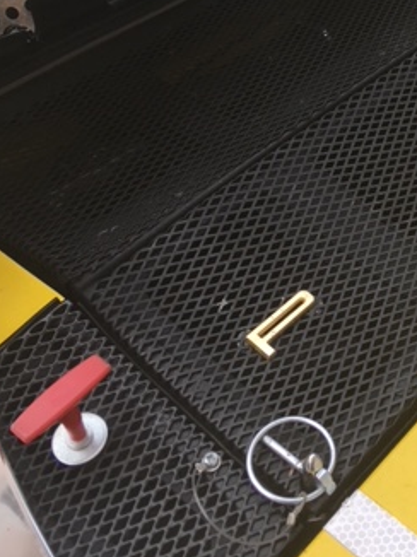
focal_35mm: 57
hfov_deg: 25.0
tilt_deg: -38.0
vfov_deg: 33.3
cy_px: 152
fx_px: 917
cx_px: 361
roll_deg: +2.6
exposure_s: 1/437
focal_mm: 4.15
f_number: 2.2
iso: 25
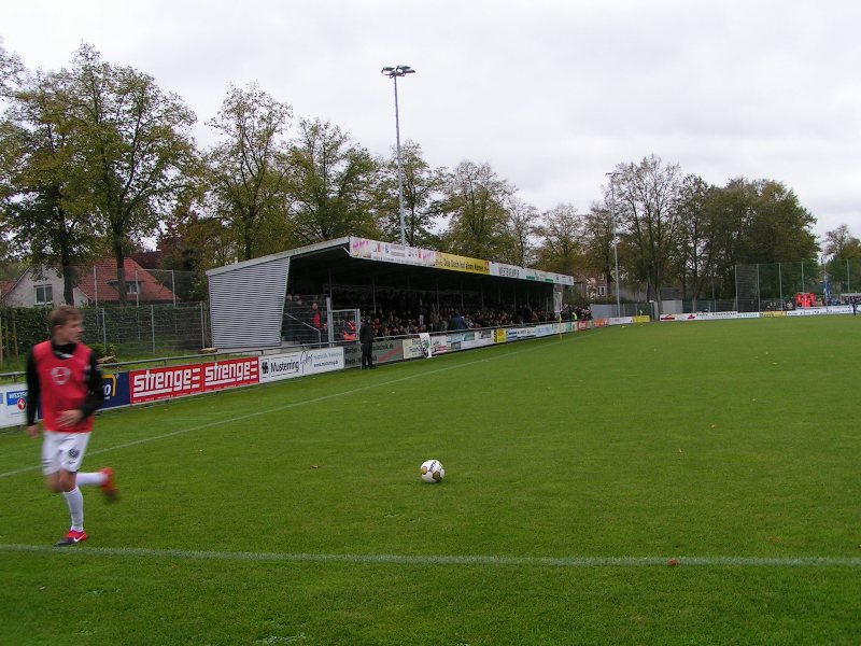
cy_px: 323
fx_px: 945
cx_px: 430
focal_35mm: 38
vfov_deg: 37.7
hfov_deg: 49.0
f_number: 5
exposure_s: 1/50
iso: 50
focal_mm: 5.8
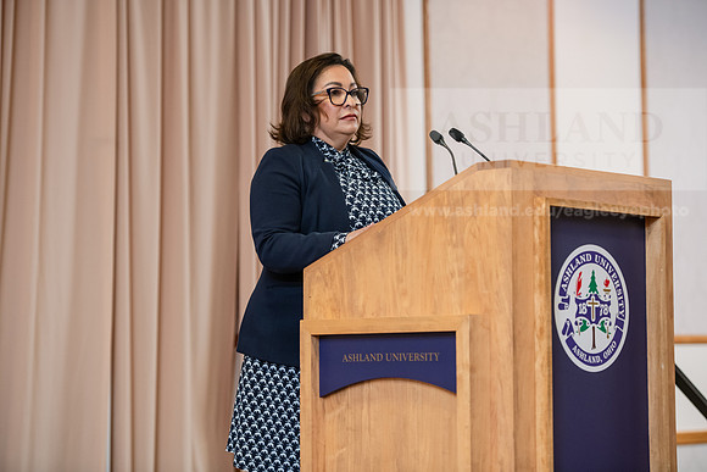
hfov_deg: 20.4
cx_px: 354
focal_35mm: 100
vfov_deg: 13.7
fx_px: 1964
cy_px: 236
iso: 1600
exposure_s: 1/200
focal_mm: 100
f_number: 3.2
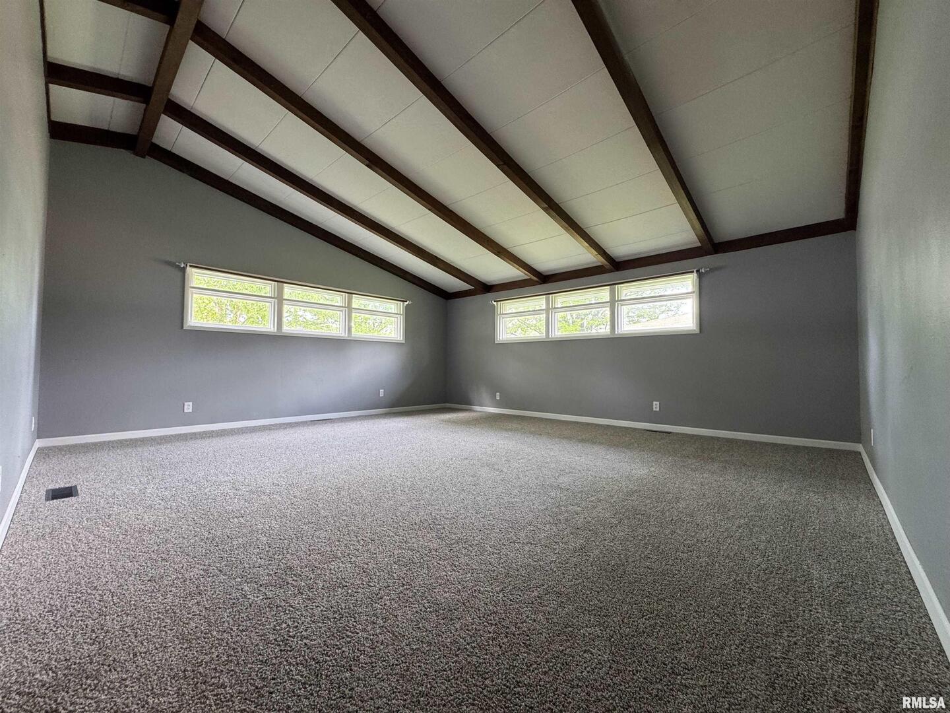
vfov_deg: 85.7
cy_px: 356
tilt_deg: +2.0
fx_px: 384
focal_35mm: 14
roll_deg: -0.3
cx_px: 475
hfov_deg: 102.1
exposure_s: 1/60
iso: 200
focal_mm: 2.22
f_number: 2.2
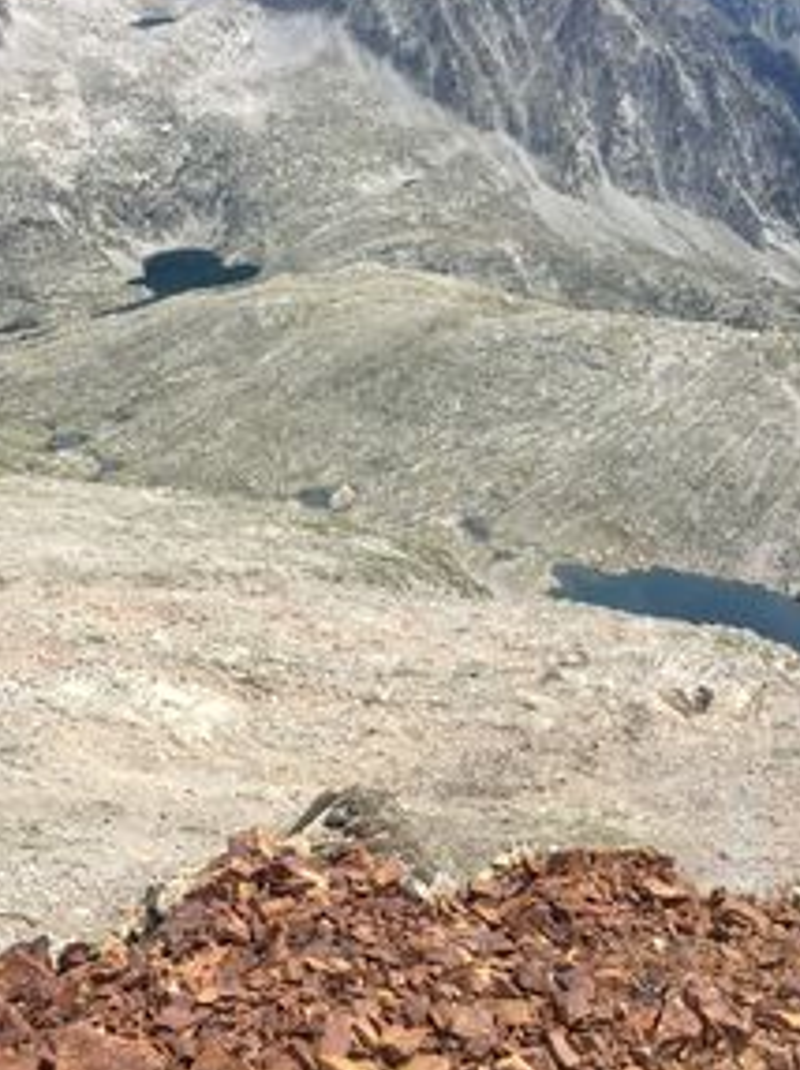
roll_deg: -0.5
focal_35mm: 52
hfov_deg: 28.0
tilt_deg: -28.5
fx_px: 1605
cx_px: 355
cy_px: 546
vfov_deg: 36.8
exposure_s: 1/1221
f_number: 2.2
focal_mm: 4.15
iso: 25
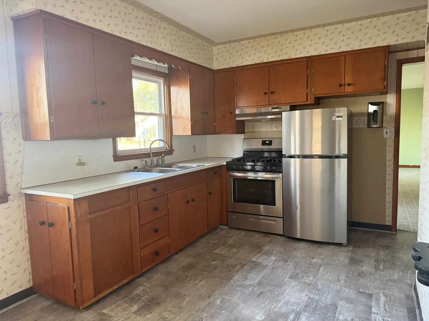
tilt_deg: -3.9
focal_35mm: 24
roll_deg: +0.5
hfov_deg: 71.6
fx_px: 297
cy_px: 160
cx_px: 214
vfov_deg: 56.8
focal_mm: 6.76
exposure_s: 1/60
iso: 500
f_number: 1.78
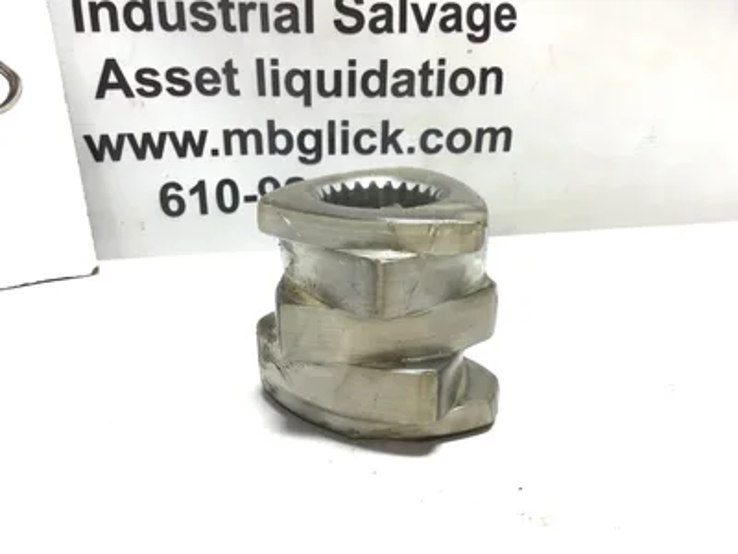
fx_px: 661
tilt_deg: -22.2
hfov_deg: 58.4
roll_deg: +0.7
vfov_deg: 45.4
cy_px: 277
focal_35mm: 31
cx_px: 369
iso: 32
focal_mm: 3.3
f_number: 2.4
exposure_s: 1/60
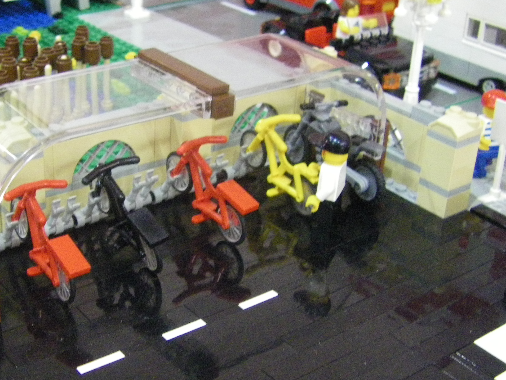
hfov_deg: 33.1
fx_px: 848
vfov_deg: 25.2
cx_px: 186
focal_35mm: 58
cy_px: 195
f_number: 3.5
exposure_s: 1/20
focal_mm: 6.3
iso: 800
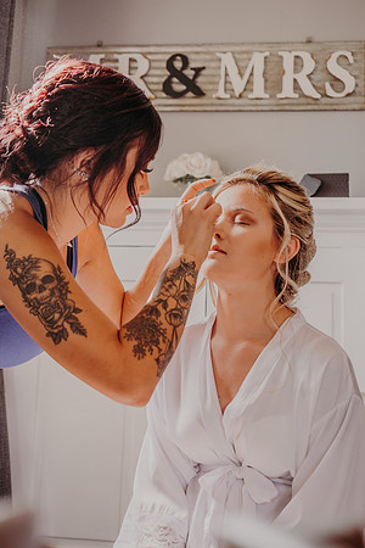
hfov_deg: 29.9
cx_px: 182
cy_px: 274
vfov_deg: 43.6
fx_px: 684
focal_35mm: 45
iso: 100
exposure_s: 1/60
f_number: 4.5
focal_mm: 45
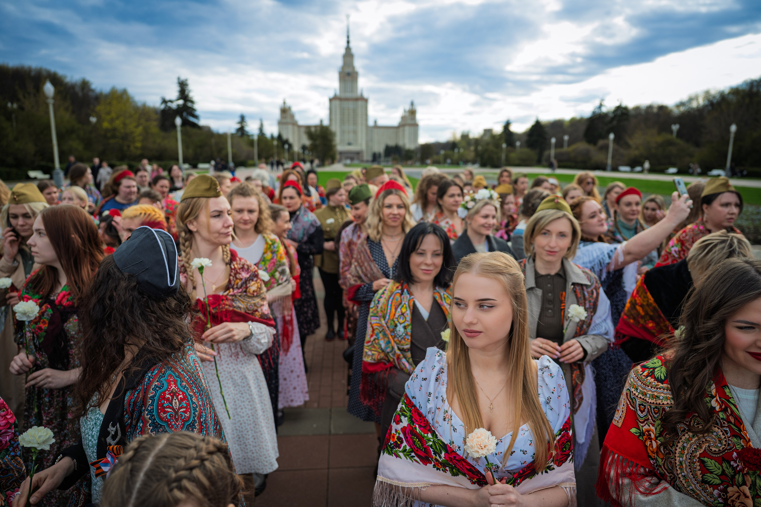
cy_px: 254
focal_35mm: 25
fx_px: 521
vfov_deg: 51.9
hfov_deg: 72.2
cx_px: 380
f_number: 2.8
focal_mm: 24
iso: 160
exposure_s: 1/1000
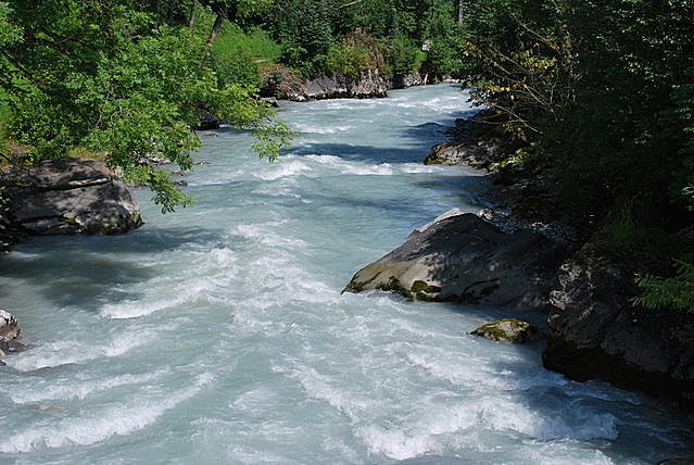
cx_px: 347
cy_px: 232
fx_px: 1158
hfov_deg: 33.4
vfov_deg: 22.7
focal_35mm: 60
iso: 100
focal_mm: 40
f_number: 8
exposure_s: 1/250
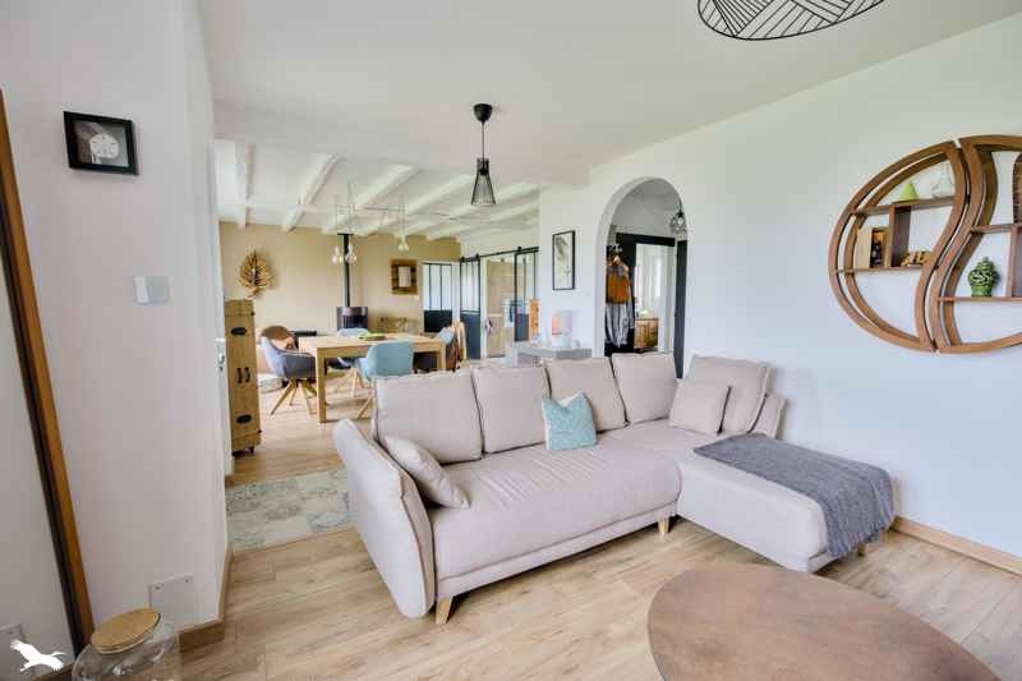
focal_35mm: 16
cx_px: 511
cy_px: 340
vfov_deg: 73.7
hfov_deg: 96.7
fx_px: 454
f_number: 8
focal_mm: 16
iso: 800
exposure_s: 1/13
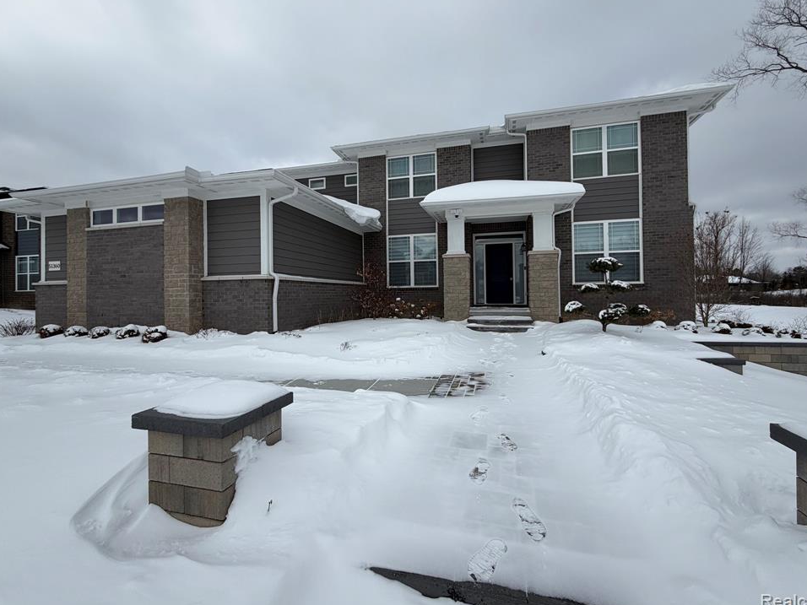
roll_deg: +0.8
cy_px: 290
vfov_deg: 81.7
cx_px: 414
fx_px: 350
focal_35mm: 15
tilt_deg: -0.1
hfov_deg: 98.2
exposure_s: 1/1464
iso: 20
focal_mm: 2.22
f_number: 2.2
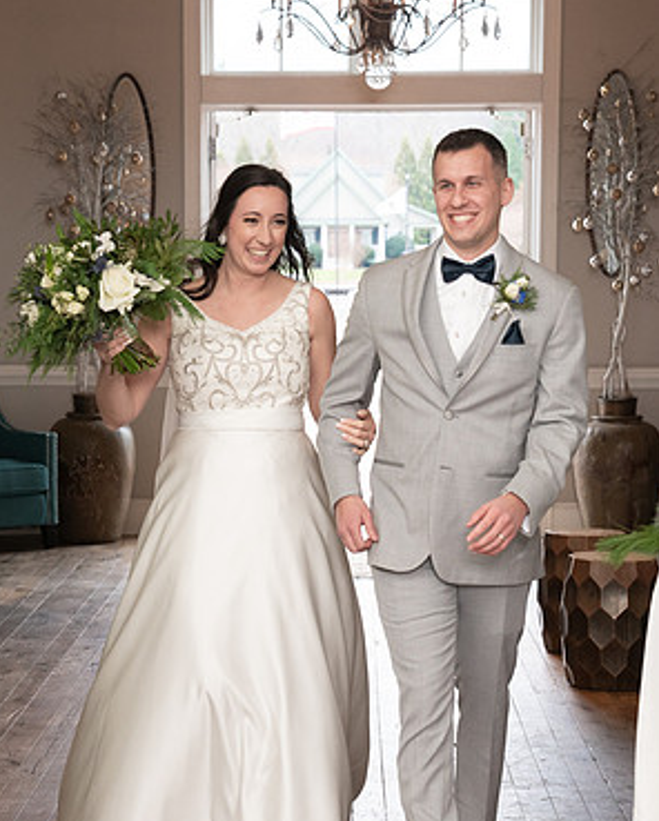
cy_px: 498
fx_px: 2385
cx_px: 265
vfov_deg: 19.5
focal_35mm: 98
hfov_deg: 15.7
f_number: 4
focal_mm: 54
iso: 2000
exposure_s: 1/200
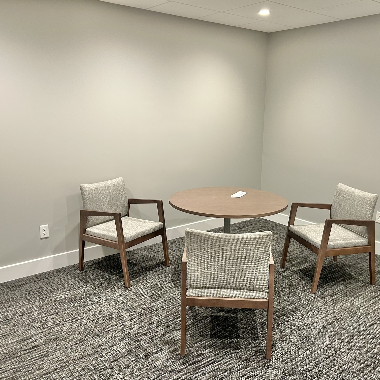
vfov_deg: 52.5
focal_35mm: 31
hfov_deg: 52.4
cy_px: 191
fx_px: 385
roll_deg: -0.4
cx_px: 212
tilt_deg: -11.8
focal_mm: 5.7
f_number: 1.5
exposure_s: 1/60
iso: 125
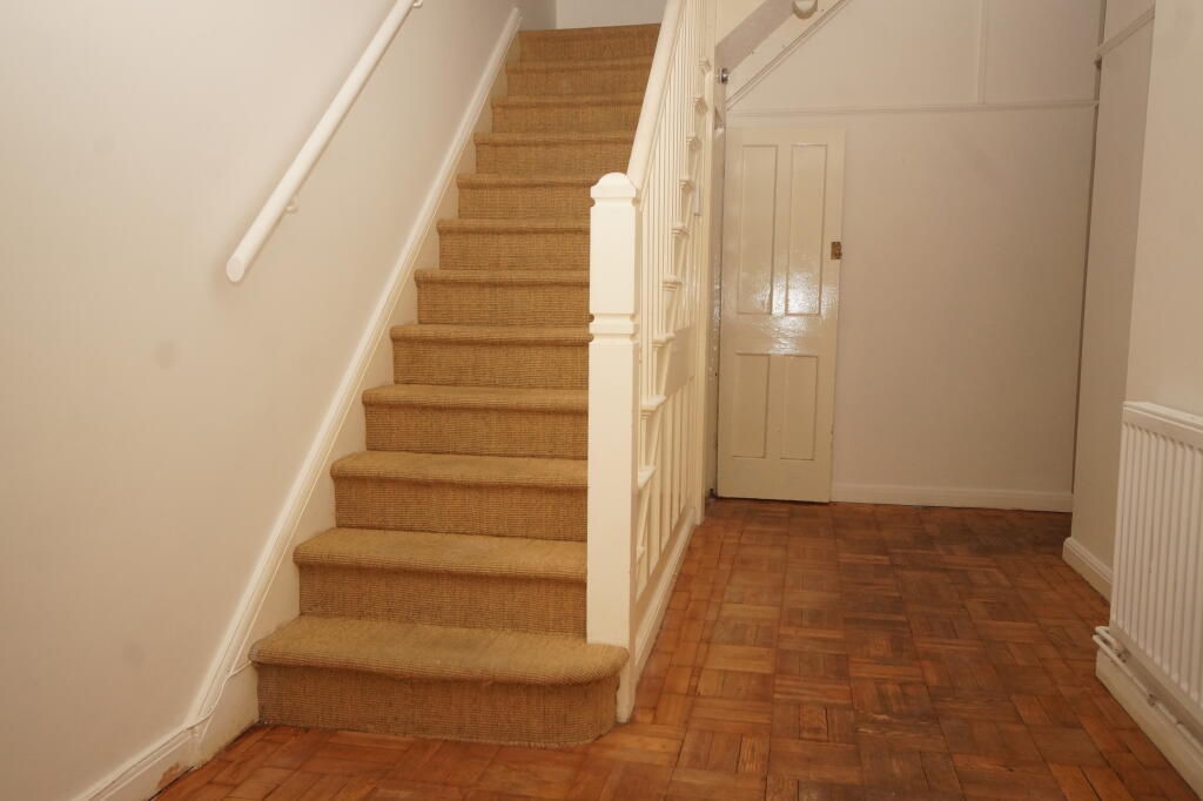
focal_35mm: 30
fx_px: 1002
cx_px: 602
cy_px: 400
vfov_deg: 43.6
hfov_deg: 61.9
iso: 800
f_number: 6.3
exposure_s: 1/160
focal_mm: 20
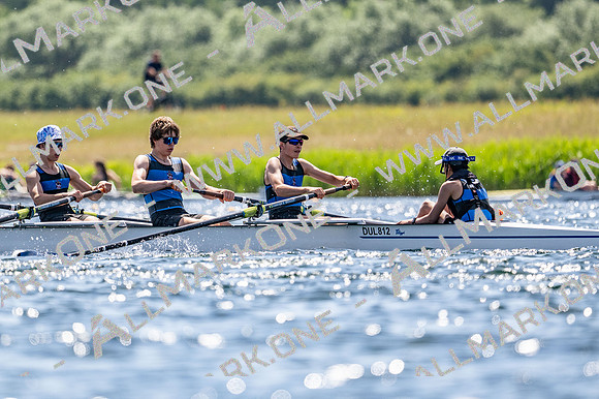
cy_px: 200
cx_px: 300
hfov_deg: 3.4
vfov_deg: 2.3
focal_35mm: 600
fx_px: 9977
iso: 220
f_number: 4.5
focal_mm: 400
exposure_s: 1/2500
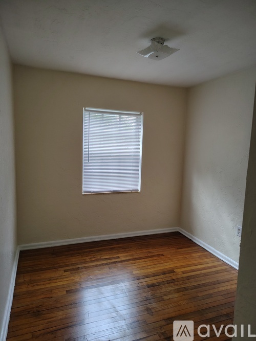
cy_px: 170
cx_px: 128
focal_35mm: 24
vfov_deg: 71.6
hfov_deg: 56.8
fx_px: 237
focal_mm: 5.56
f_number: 1.8
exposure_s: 1/100
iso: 631
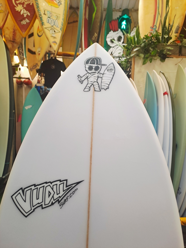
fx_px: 179
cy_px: 124
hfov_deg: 54.9
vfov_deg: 69.4
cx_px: 93
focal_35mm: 25
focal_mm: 4.65
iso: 125
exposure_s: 1/50
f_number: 1.8
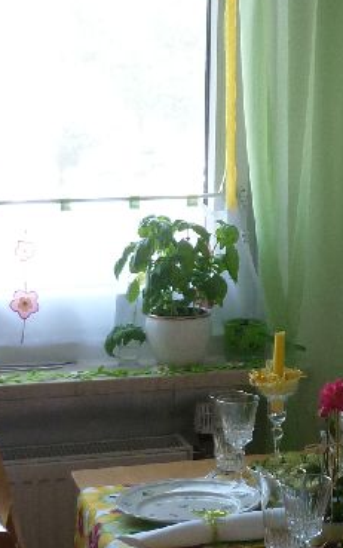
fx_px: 1449
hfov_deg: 13.2
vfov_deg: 21.3
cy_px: 193
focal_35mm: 97
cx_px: 407
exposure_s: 1/100
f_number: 2.8
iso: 160
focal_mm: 5.5
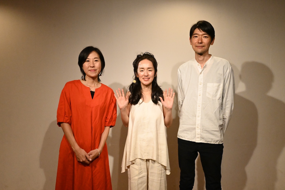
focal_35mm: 30
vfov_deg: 43.6
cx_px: 142
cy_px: 95
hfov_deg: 61.9
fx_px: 237
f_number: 9
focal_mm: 20
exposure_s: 1/320
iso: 5000
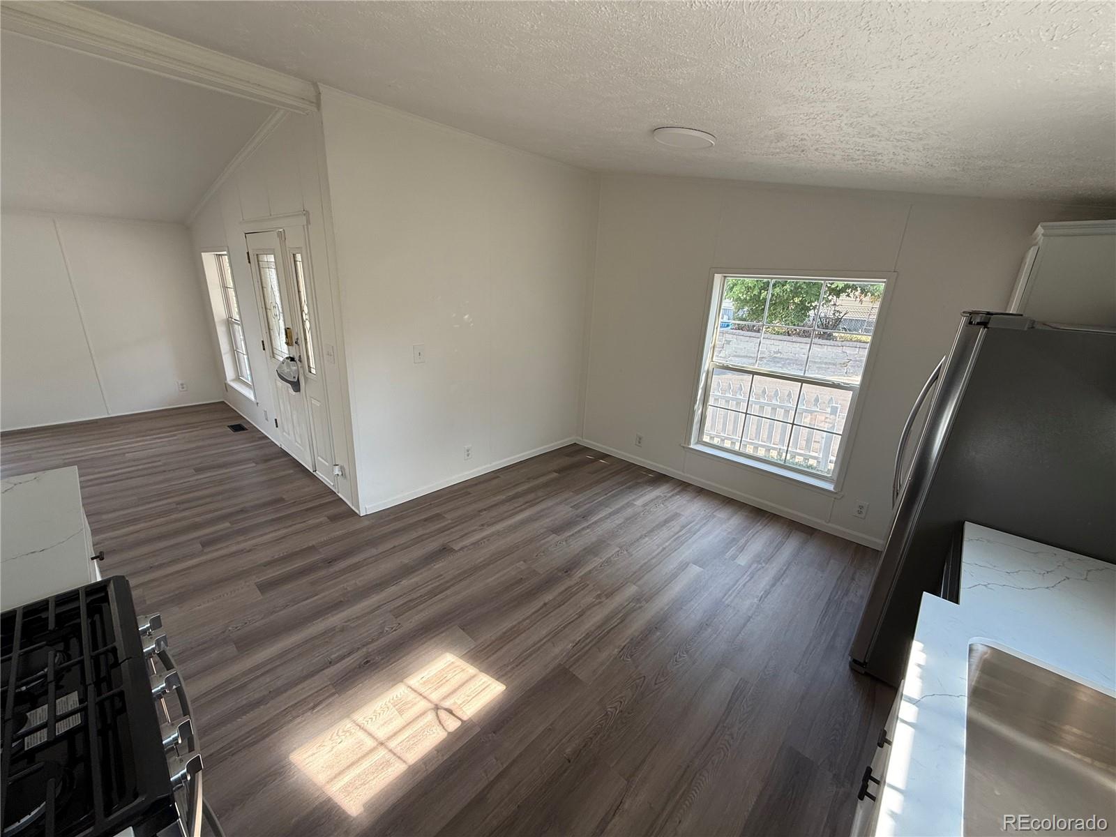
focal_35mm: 14
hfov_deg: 102.1
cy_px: 418
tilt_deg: -16.9
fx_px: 451
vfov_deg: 85.7
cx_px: 558
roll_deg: -2.6
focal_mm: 2.22
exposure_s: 1/99
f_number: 2.2
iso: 80
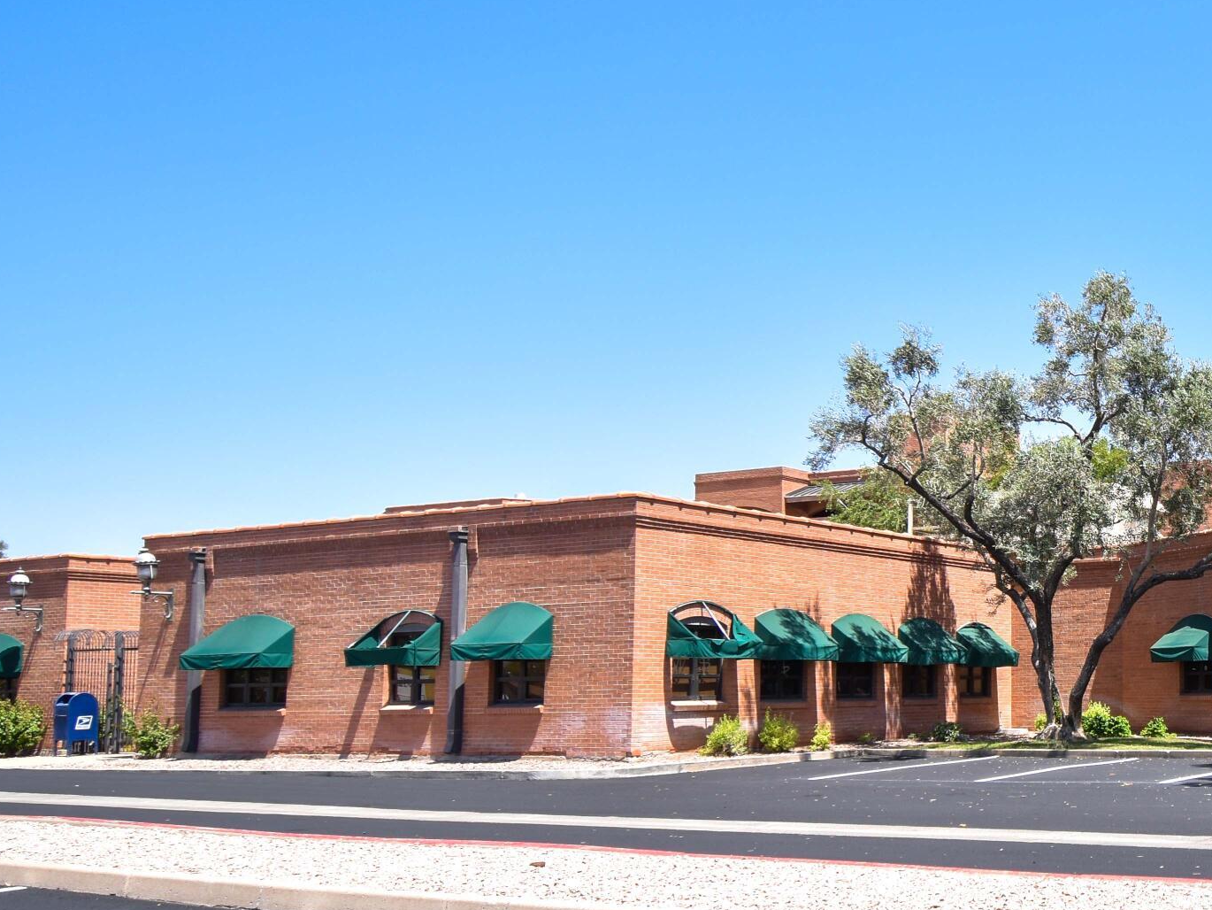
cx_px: 1215
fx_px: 1438
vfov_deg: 35.0
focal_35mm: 41
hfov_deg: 40.1
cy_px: 553
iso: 100
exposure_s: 1/250
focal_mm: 13
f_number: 5.6
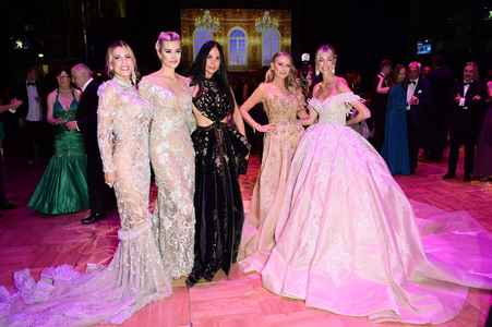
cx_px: 246
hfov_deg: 73.8
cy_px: 164
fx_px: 328
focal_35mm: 24
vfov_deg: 53.1
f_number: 8
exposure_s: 1/60
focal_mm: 24
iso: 2500
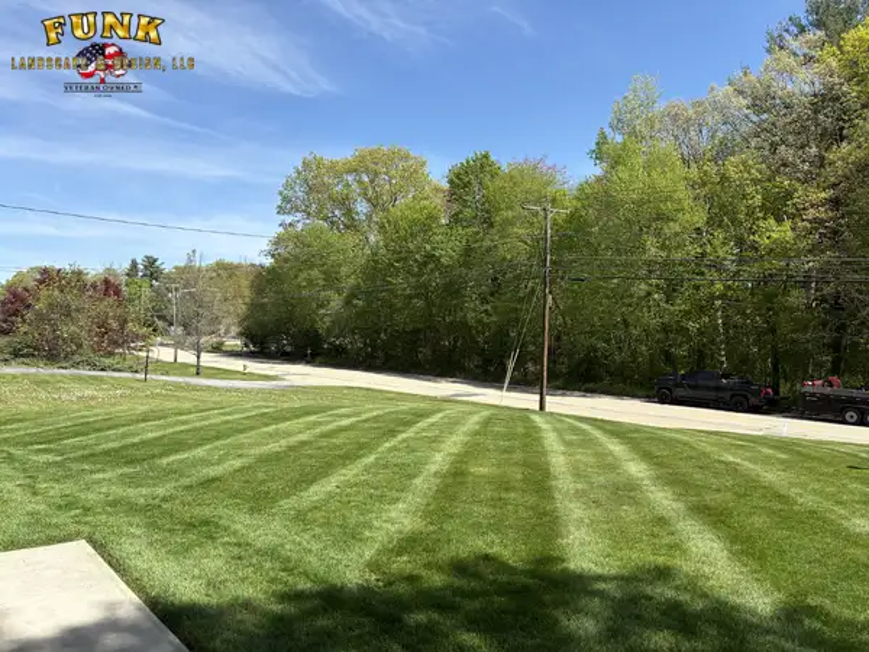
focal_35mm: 26
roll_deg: -0.7
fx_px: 653
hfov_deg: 67.3
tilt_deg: -0.8
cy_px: 326
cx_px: 434
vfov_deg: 53.1
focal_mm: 5.96
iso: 50
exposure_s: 1/2283
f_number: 1.6
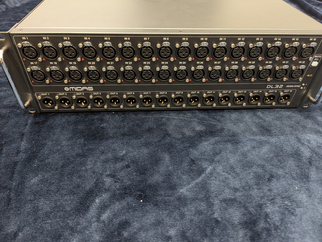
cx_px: 161
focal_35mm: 24
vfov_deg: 56.9
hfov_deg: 71.5
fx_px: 224
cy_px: 121
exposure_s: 1/33.3
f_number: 1.85
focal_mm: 6.81
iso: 832
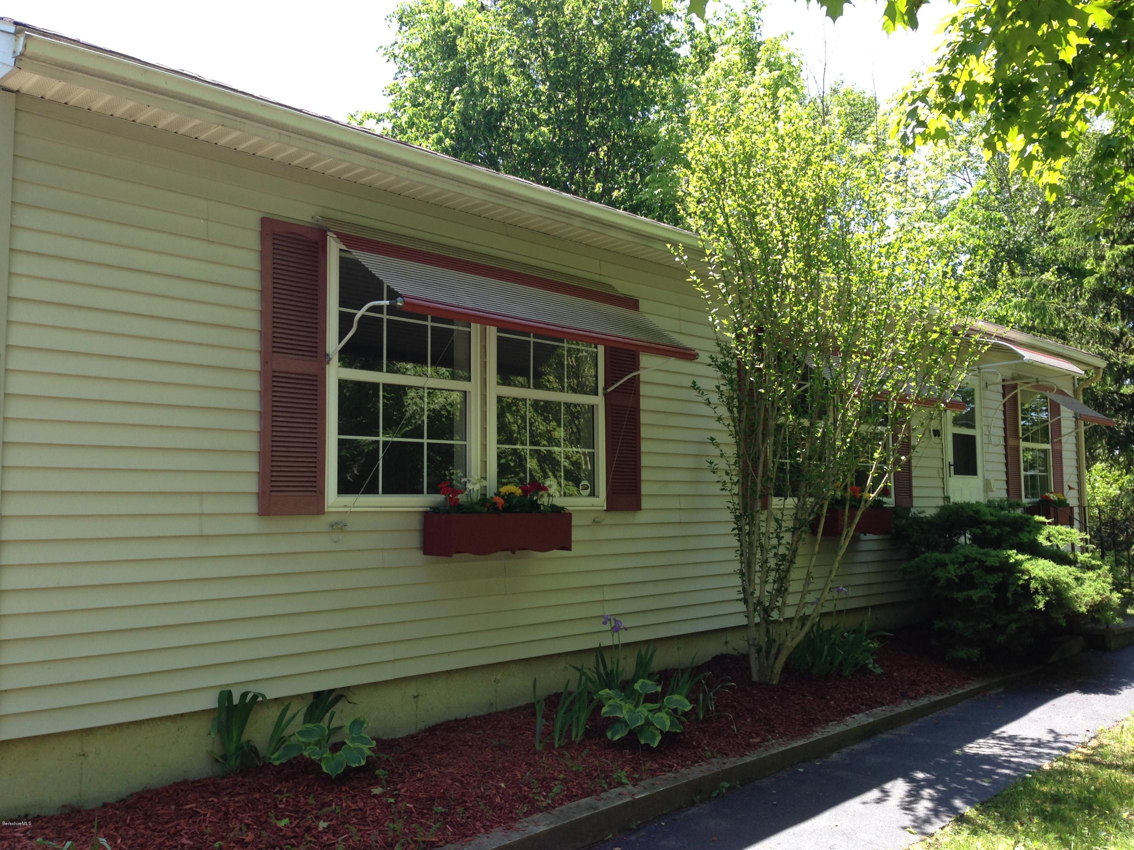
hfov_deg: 55.4
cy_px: 425
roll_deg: +2.2
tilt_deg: +4.7
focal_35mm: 33
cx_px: 567
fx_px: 1081
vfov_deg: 42.9
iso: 50
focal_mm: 4.12
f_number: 2.4
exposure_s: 1/274
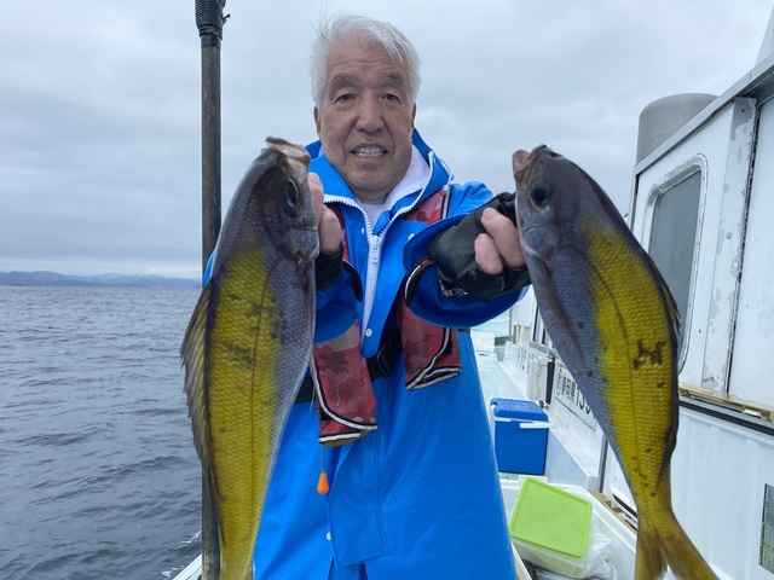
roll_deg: +1.4
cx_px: 387
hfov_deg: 67.3
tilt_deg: -0.5
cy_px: 290
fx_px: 581
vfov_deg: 53.1
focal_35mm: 26
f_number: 1.8
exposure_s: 1/1484
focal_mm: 4.25
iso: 32
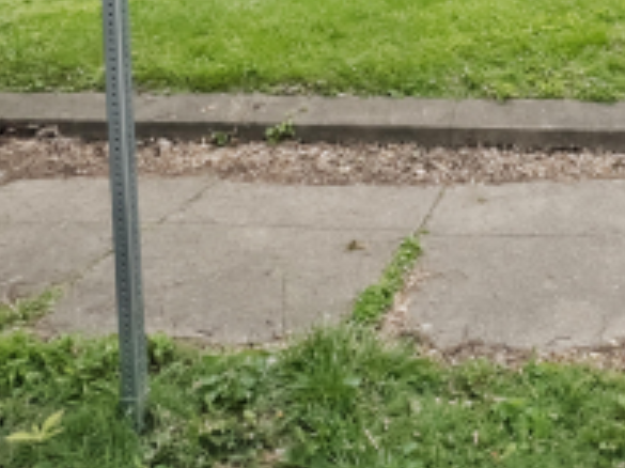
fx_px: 866
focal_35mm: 48
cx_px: 604
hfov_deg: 36.3
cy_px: -109
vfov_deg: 26.5
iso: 40
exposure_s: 1/100
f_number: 2.2
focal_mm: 2.22
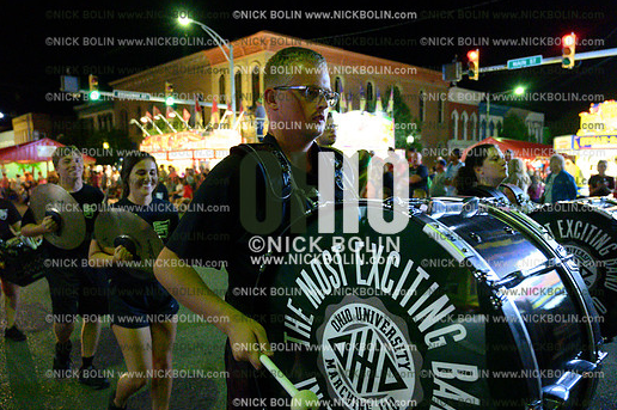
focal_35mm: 27
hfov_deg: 67.4
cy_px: 208
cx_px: 324
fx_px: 462
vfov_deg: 47.8
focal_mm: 24
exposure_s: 1/400
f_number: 4
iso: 32000
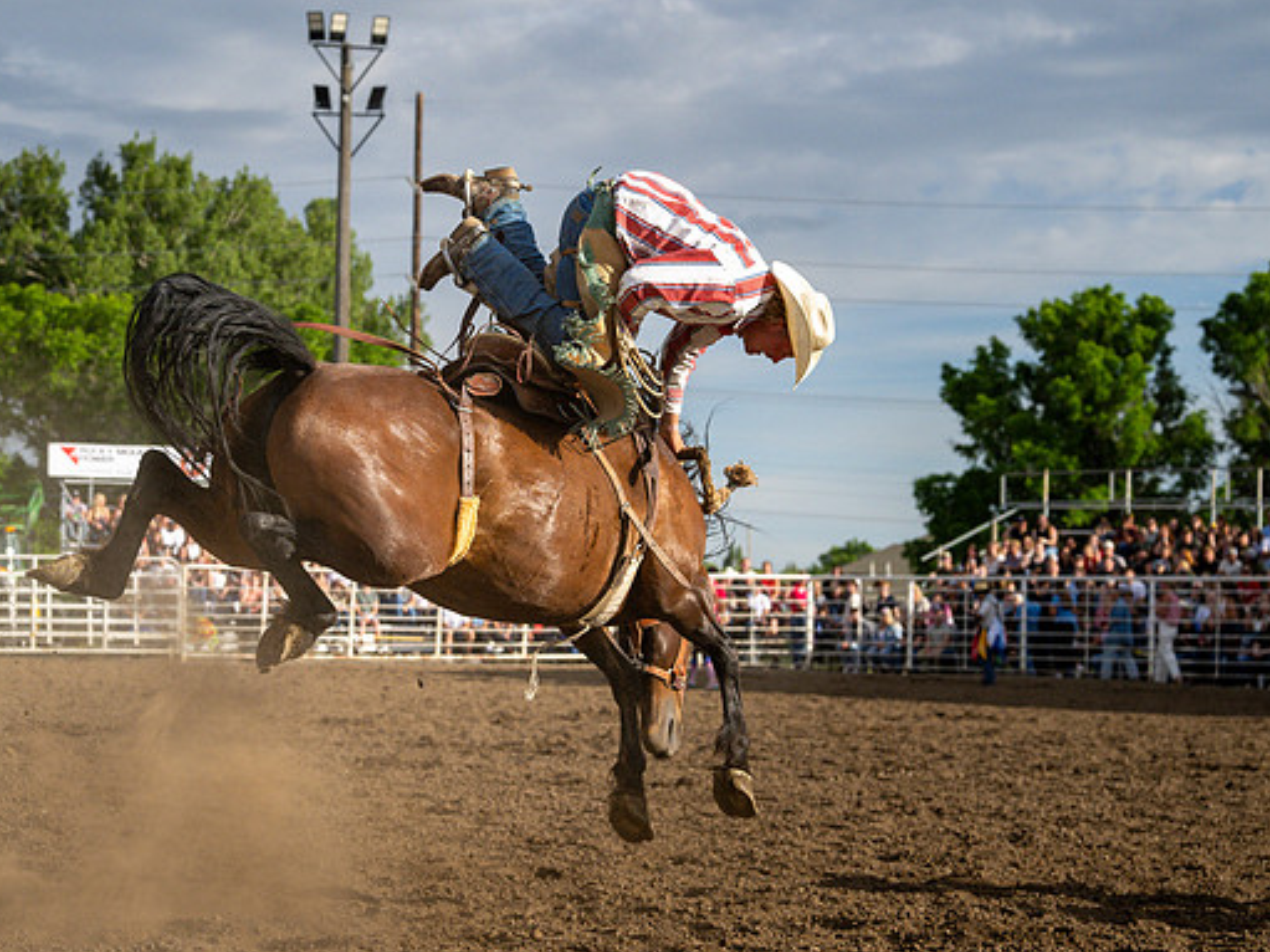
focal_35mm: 75
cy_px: 523
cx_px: 513
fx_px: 2751
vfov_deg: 19.6
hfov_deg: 25.9
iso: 800
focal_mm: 51
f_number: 3.5
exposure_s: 1/10000
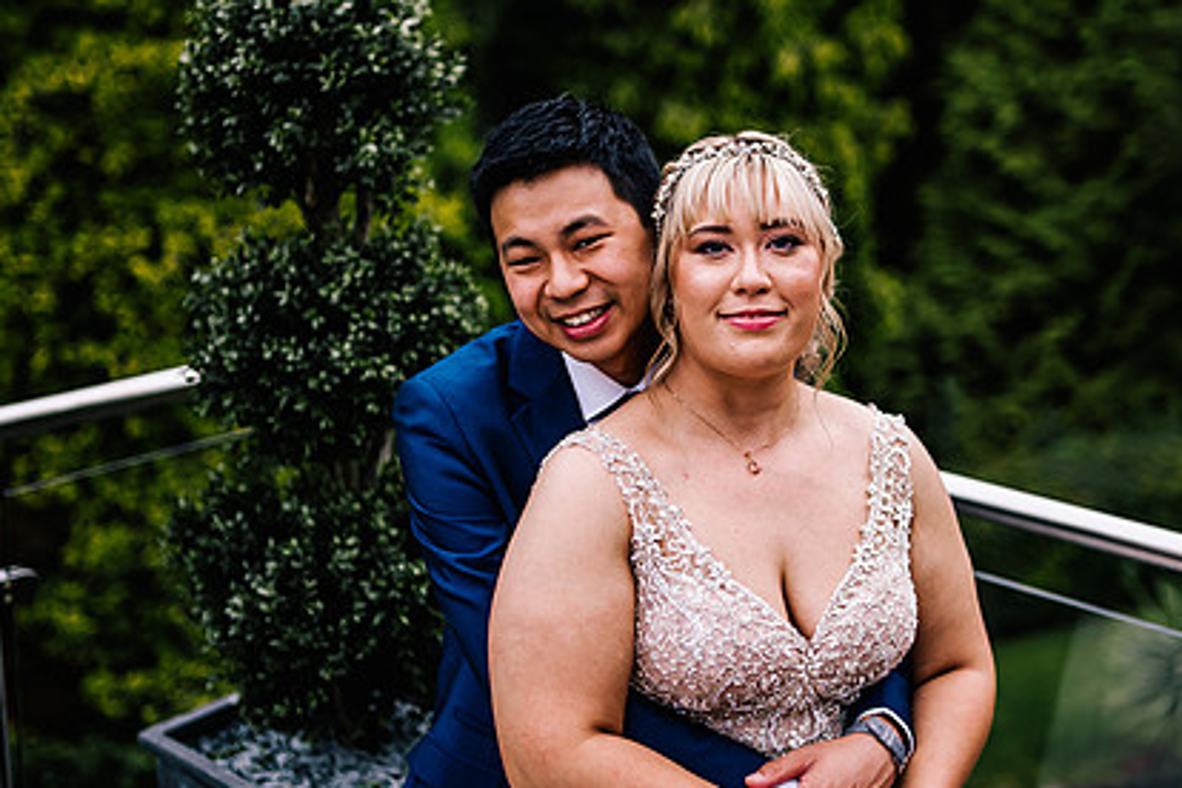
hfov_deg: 37.4
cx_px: 691
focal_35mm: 53
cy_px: 318
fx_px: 1740
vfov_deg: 25.5
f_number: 1.4
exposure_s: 1/250
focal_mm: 35
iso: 100
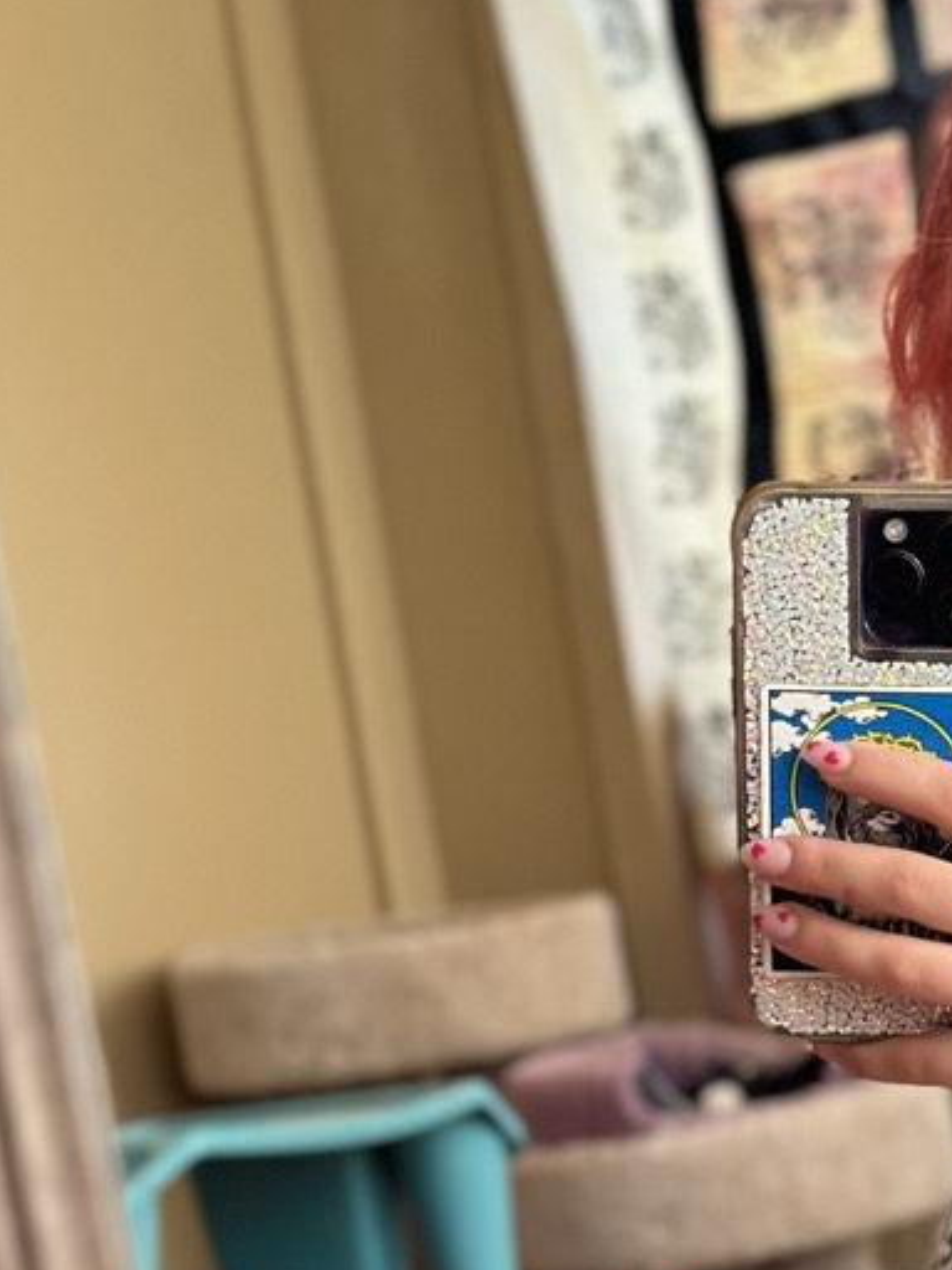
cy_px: 1419
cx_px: 900
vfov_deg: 15.9
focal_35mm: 120
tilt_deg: -14.6
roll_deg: +7.4
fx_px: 4400
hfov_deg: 12.2
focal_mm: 6.86
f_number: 1.78
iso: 200
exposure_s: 1/60
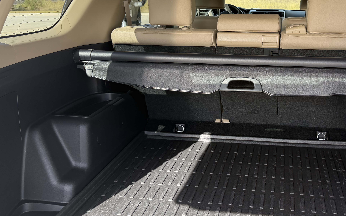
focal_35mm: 38
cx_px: 240
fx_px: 358
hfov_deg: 50.3
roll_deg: +0.2
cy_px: 65
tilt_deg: -12.8
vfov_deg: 33.2
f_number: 1.78
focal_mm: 6.76
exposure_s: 1/742
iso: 100
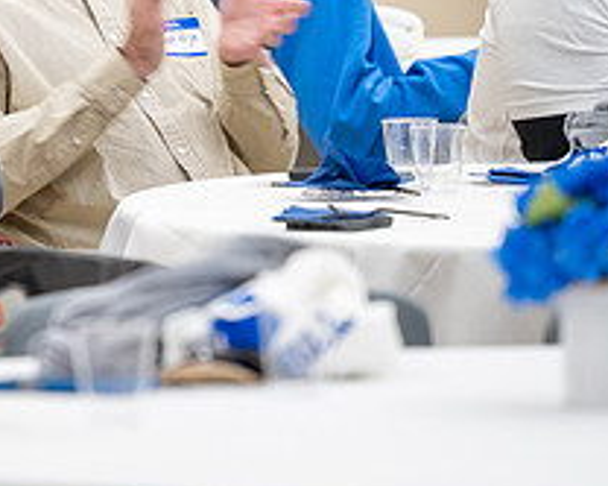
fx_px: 8198
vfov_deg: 3.4
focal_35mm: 456
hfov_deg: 4.2
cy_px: 19
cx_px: 26
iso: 800
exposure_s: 1/100
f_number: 2.8
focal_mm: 155
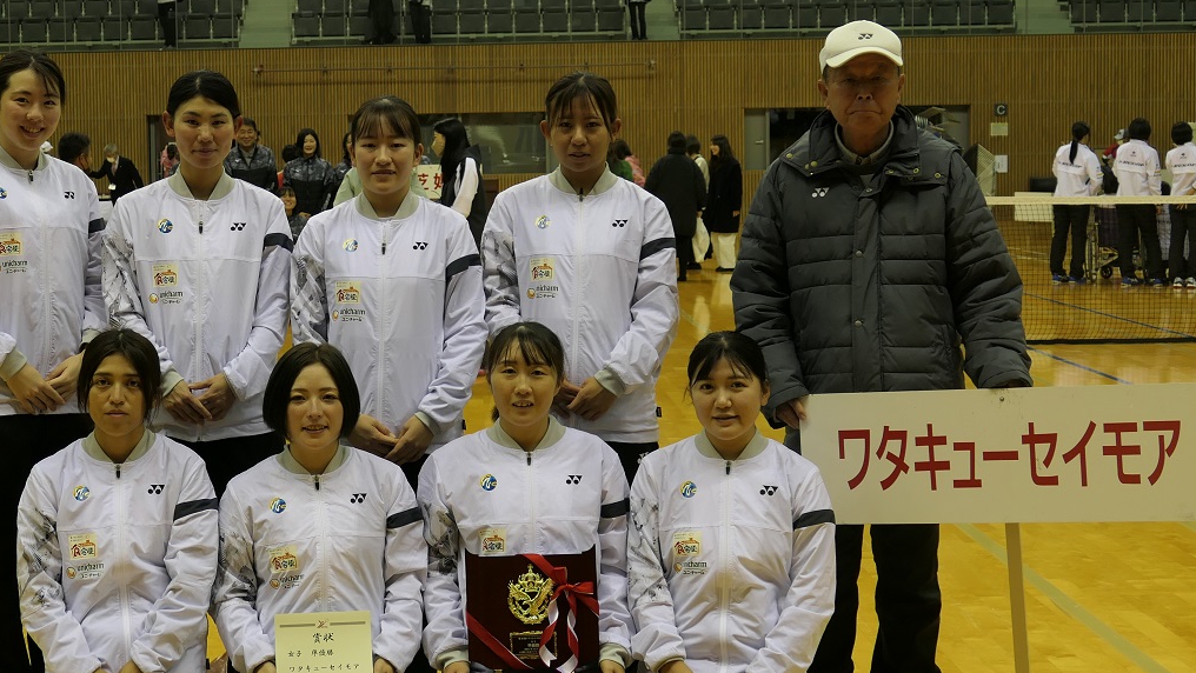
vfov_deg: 18.3
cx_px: 394
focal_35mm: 66
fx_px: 2094
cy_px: 281
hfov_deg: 31.6
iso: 160
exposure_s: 1/80
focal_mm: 14.24
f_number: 3.1
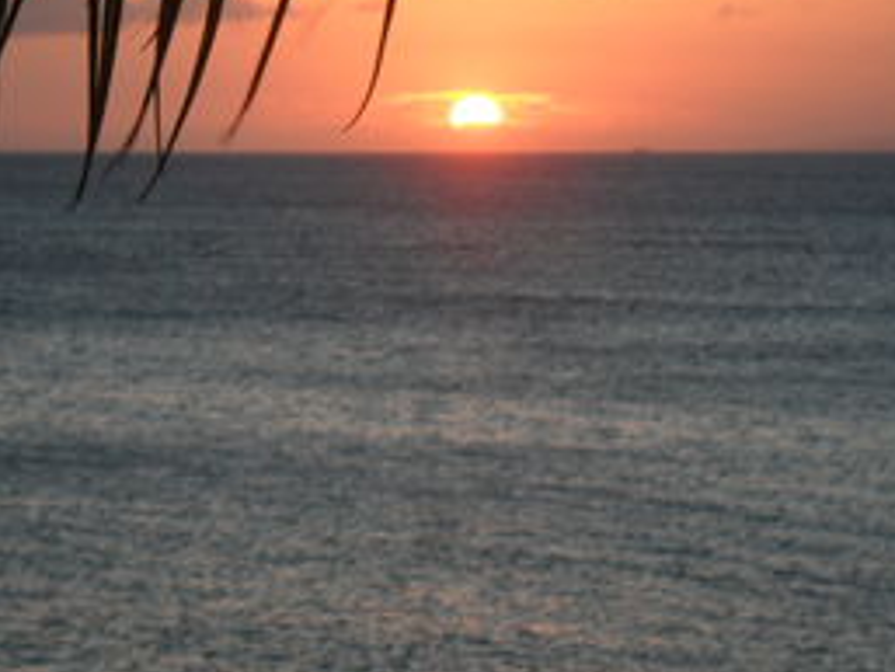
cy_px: 317
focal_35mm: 193
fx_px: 4992
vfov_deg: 7.7
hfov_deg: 10.2
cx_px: 522
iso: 80
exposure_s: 1/60
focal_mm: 24.5
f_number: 5.9
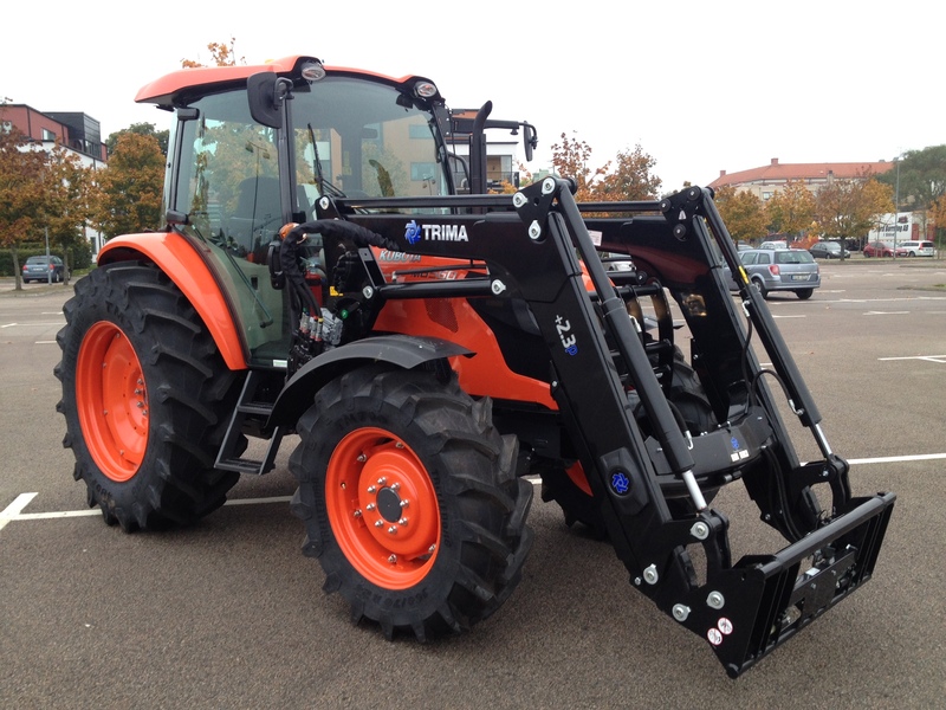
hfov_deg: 52.6
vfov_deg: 40.7
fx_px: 956
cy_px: 355
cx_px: 473
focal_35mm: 35
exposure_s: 1/60
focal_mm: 4.28
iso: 64
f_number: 2.4
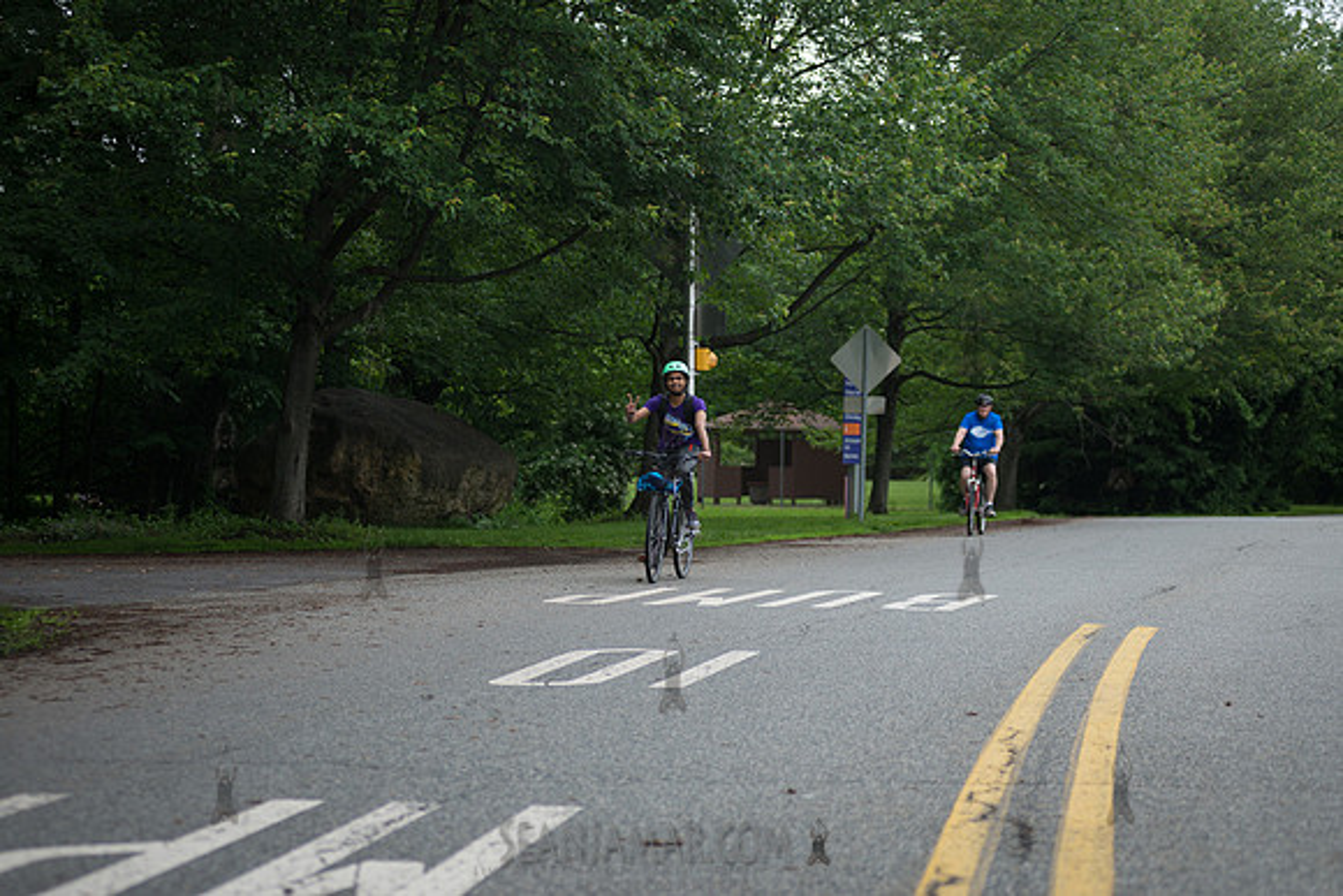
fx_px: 2985
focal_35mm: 80
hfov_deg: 25.4
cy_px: 448
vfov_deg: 17.1
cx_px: 672
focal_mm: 80
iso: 200
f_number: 3.5
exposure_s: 1/800
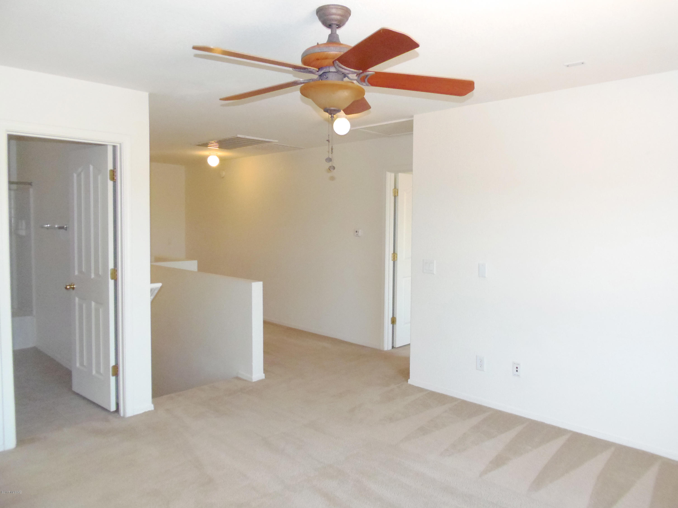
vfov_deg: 56.8
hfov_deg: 71.6
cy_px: 254
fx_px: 470
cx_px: 339
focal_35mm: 24
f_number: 2.9
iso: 400
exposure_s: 1/125
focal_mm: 4.3
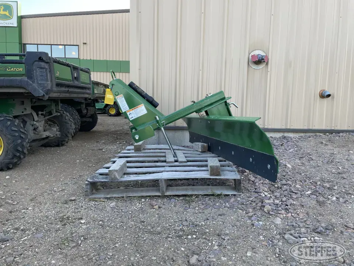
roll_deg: -0.9
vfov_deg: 53.1
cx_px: 177
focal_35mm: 26
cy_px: 133
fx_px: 266
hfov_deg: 67.3
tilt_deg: -5.3
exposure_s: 1/327
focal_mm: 4.2
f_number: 1.6
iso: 32
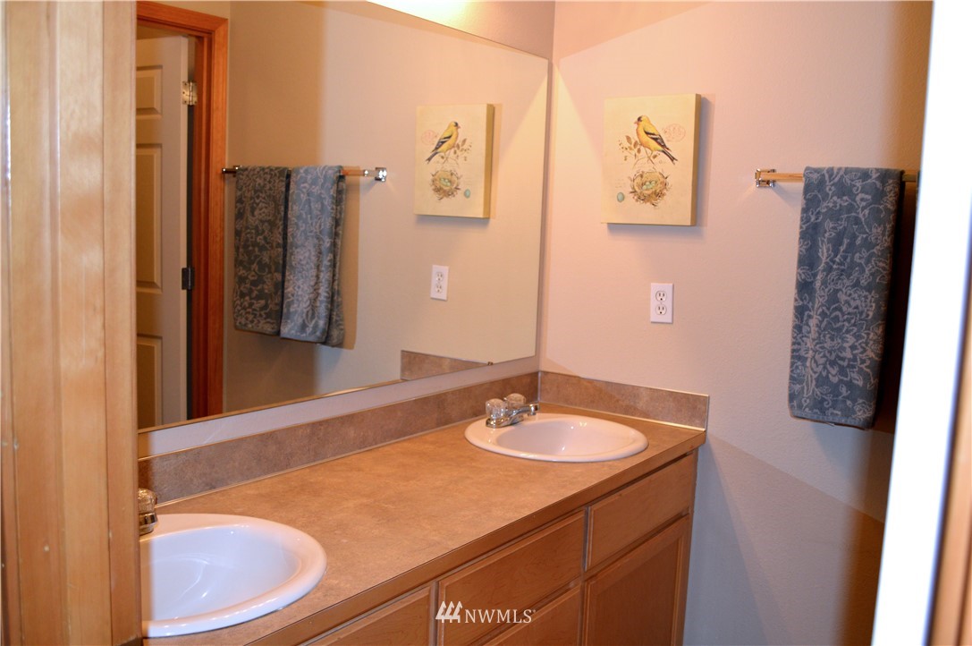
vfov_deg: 39.9
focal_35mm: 33
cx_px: 486
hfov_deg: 57.3
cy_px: 323
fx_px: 890
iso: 560
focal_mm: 22
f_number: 3.8
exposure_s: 1/60
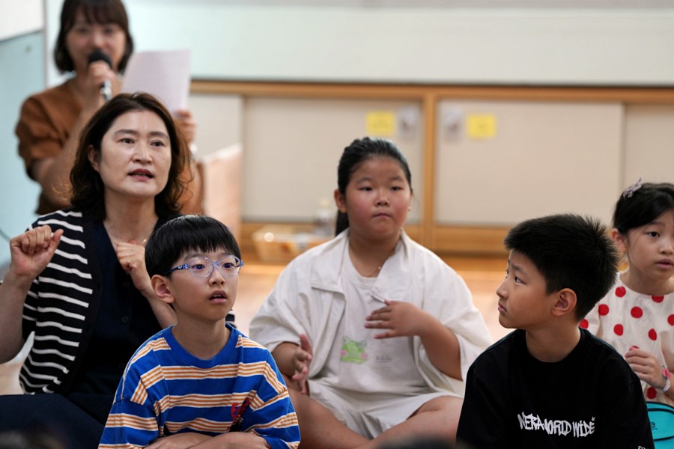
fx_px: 3744
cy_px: 224
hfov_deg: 10.3
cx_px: 337
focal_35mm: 200
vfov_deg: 6.9
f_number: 4
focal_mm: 200
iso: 1000
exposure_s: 1/250
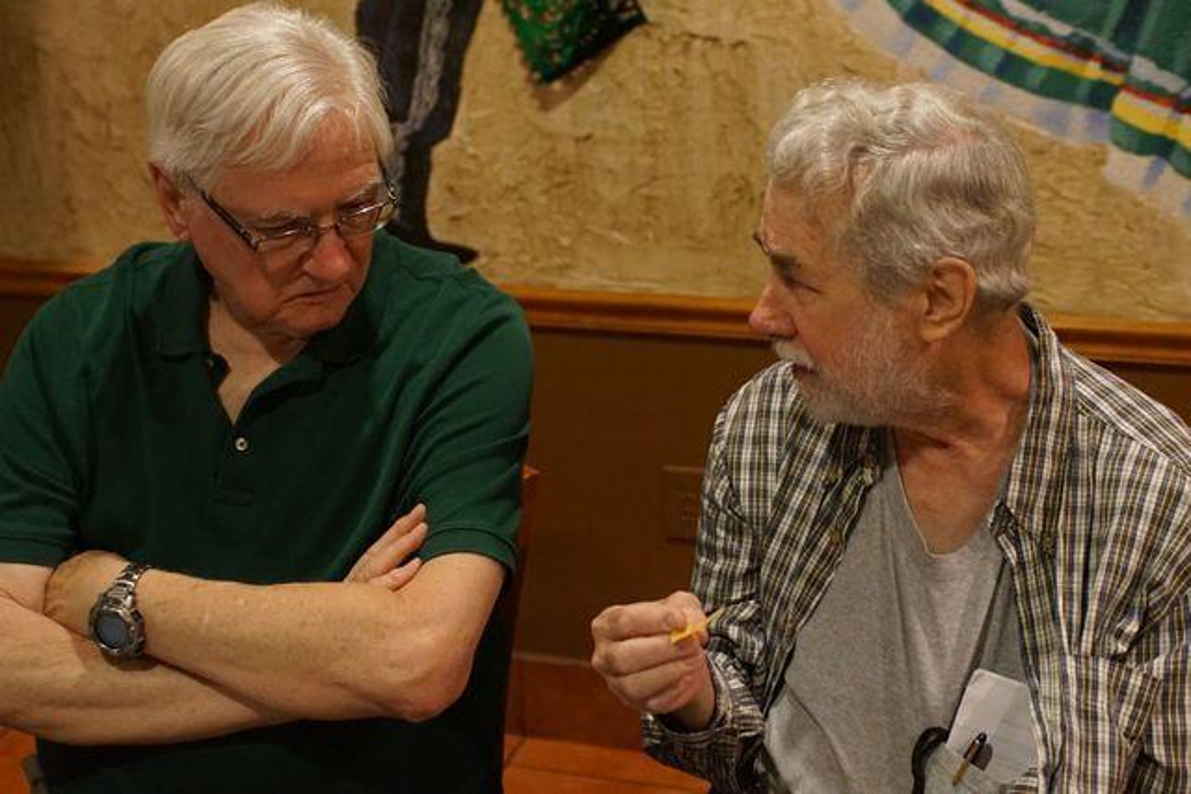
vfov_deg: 25.8
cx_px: 596
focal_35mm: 52
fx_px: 1737
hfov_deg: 37.8
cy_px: 397
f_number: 2.8
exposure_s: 1/40
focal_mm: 35
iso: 3200
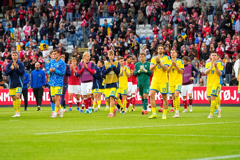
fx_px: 1333
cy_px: 80
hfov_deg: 10.3
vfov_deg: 6.9
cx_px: 120
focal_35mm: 200
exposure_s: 1/1000
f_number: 5
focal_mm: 200
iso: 2000
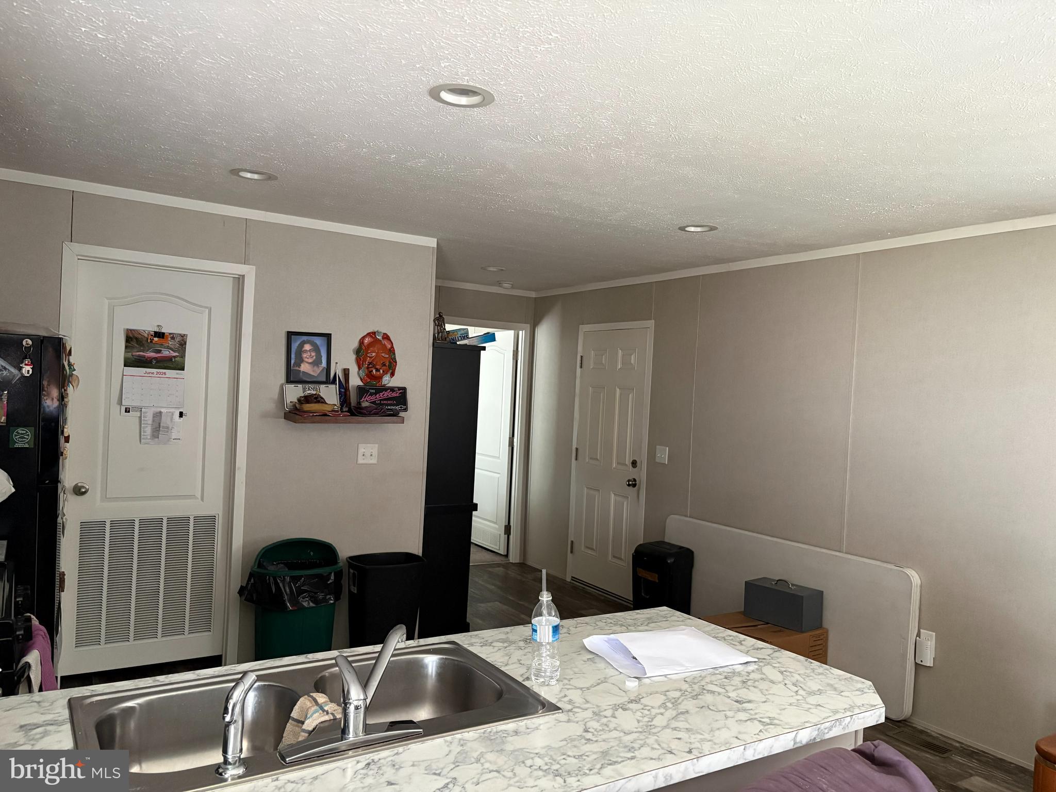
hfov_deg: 67.3
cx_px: 528
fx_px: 793
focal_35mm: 26
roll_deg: -2.4
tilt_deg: +0.0
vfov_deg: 53.1
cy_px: 396
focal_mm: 5.96
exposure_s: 1/60
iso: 500
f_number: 1.6
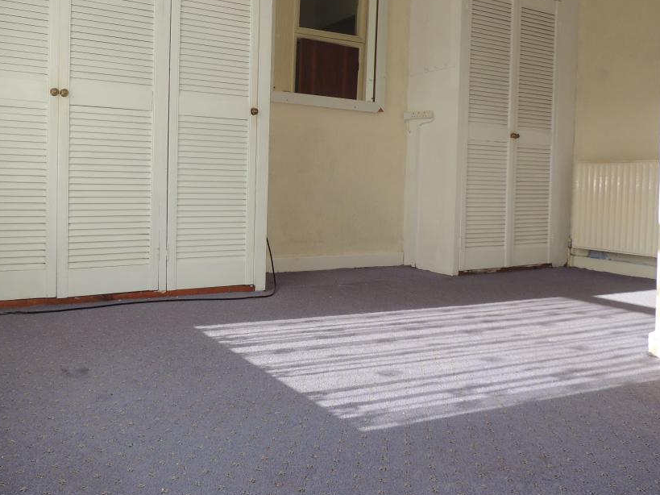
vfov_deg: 46.5
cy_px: 194
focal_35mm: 30
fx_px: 572
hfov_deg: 59.4
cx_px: 262
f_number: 3
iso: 100
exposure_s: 1/400
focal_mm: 4.3
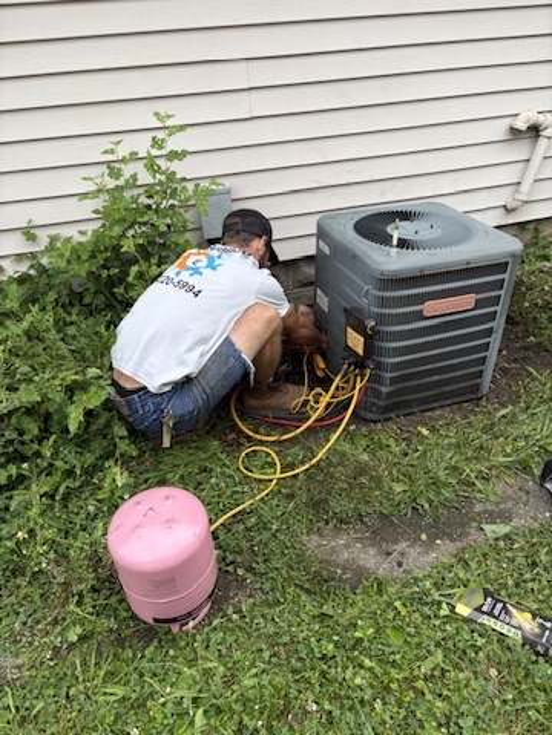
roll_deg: +3.1
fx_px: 553
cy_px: 368
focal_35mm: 26
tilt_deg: -31.6
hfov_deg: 53.1
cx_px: 276
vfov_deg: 67.3
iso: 50
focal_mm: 5.96
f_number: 1.6
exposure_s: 1/386
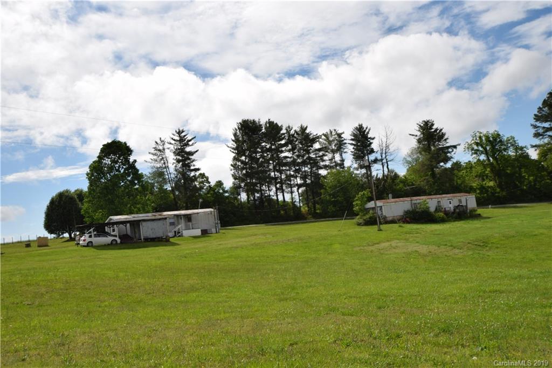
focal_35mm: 36
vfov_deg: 36.8
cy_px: 184
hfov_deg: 53.1
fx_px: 552
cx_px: 276
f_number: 14
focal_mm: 24
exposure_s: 1/200
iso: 100
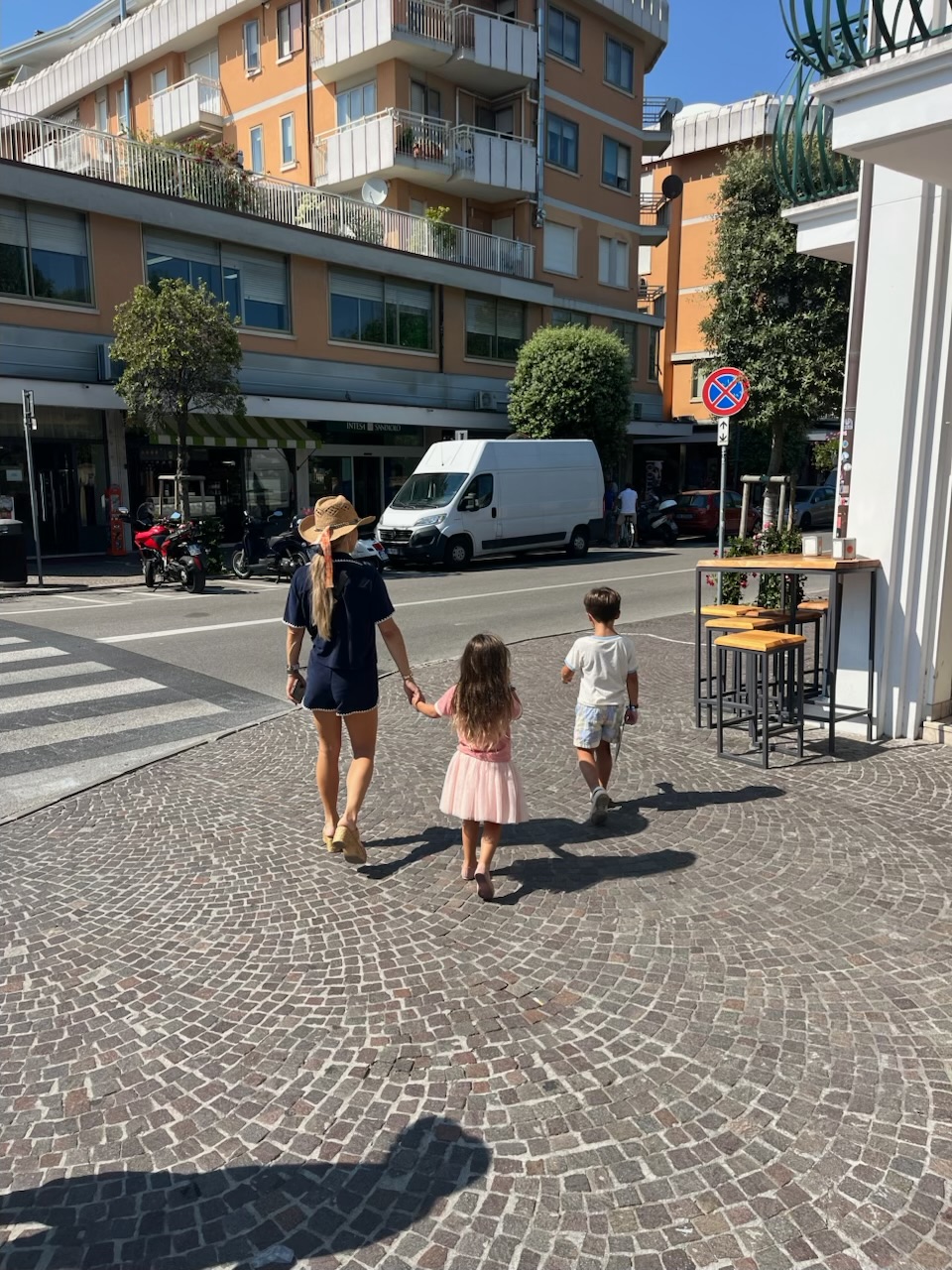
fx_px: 953
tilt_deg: -10.7
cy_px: 635
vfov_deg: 67.3
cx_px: 476
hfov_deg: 53.1
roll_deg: -0.2
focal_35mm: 26
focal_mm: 5.1
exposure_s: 1/3135
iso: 50
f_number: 1.6
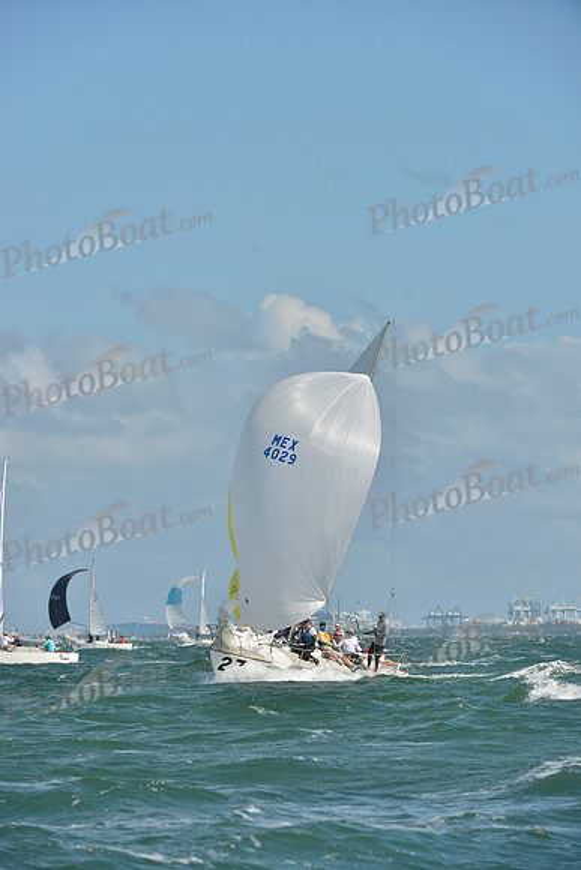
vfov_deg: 10.3
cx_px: 290
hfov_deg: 6.9
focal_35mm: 200
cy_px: 435
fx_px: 4838
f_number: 8
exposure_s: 1/1250
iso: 280
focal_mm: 200
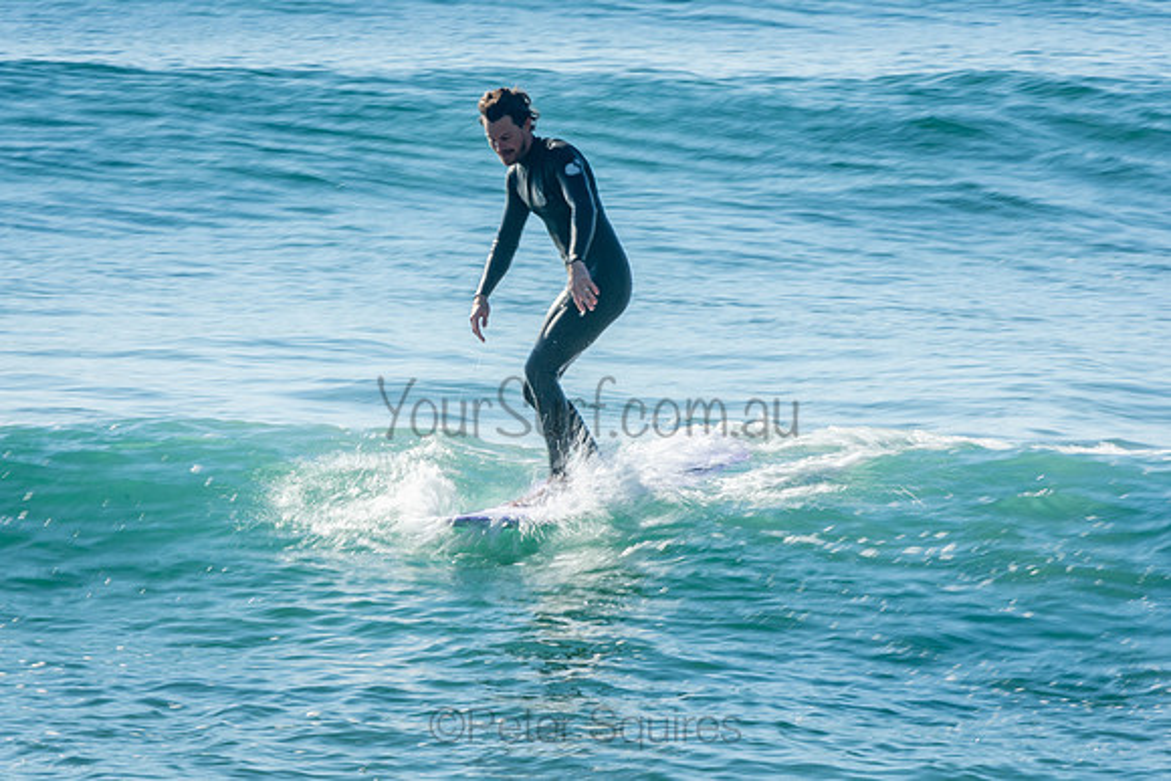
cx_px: 586
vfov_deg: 2.9
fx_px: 15616
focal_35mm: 480
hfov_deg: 4.3
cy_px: 390
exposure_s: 1/30
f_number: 25
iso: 100
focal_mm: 320
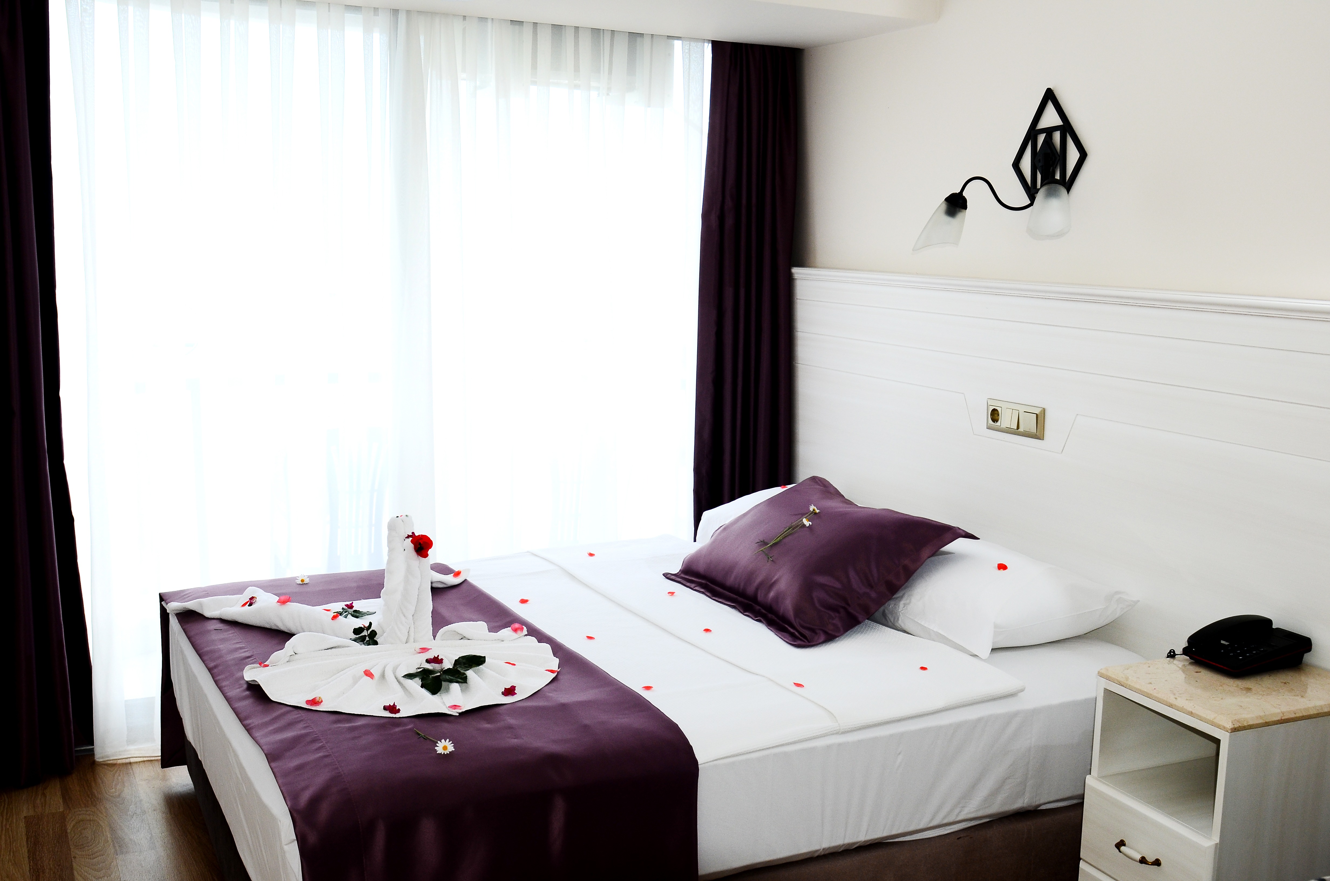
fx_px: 1327
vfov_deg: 36.7
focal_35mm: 36
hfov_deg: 53.2
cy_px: 440
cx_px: 665
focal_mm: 24
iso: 400
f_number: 7.1
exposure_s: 1/80
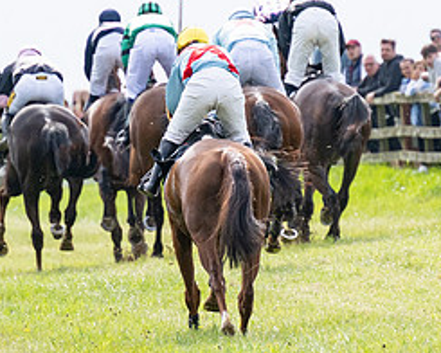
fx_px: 12660
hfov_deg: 2.0
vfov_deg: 1.6
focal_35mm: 970
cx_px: 217
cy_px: 112
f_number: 4
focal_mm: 250
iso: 400
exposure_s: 1/3200
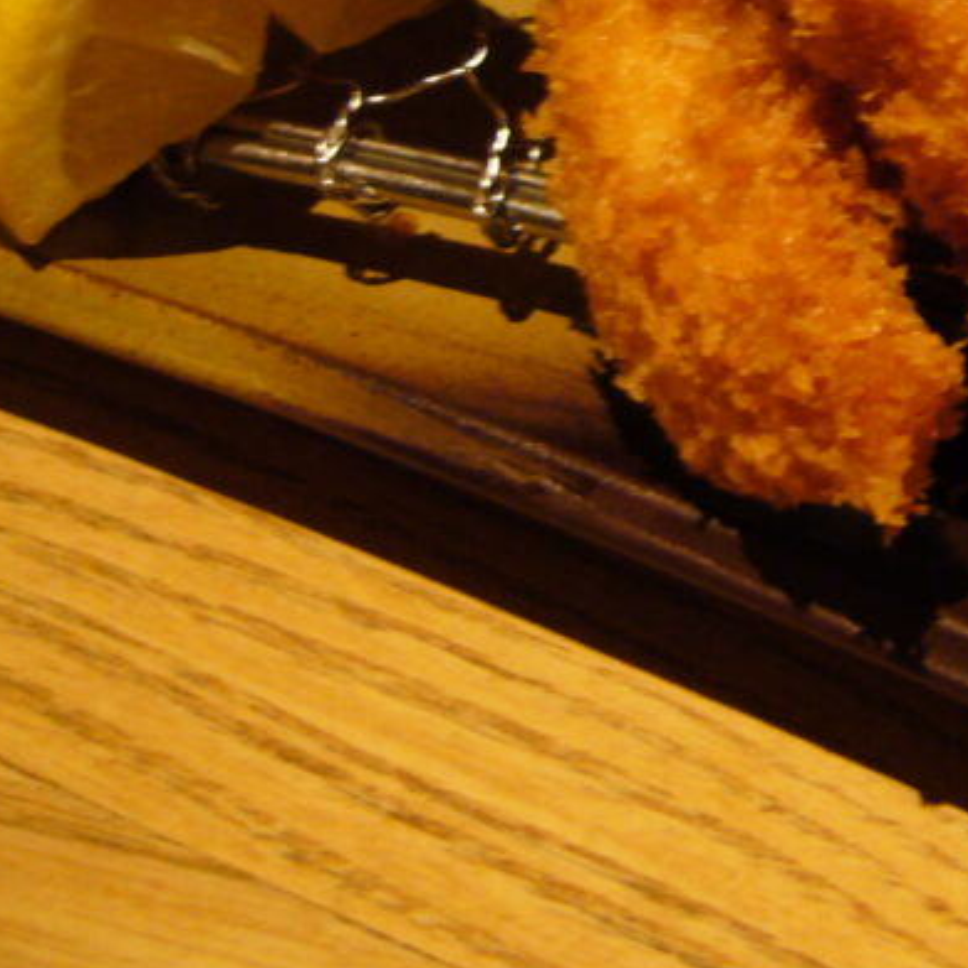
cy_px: 20
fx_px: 2563
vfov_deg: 20.7
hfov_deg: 20.7
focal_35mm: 81
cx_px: 961
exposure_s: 1/8
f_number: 2.8
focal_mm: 5.8
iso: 200
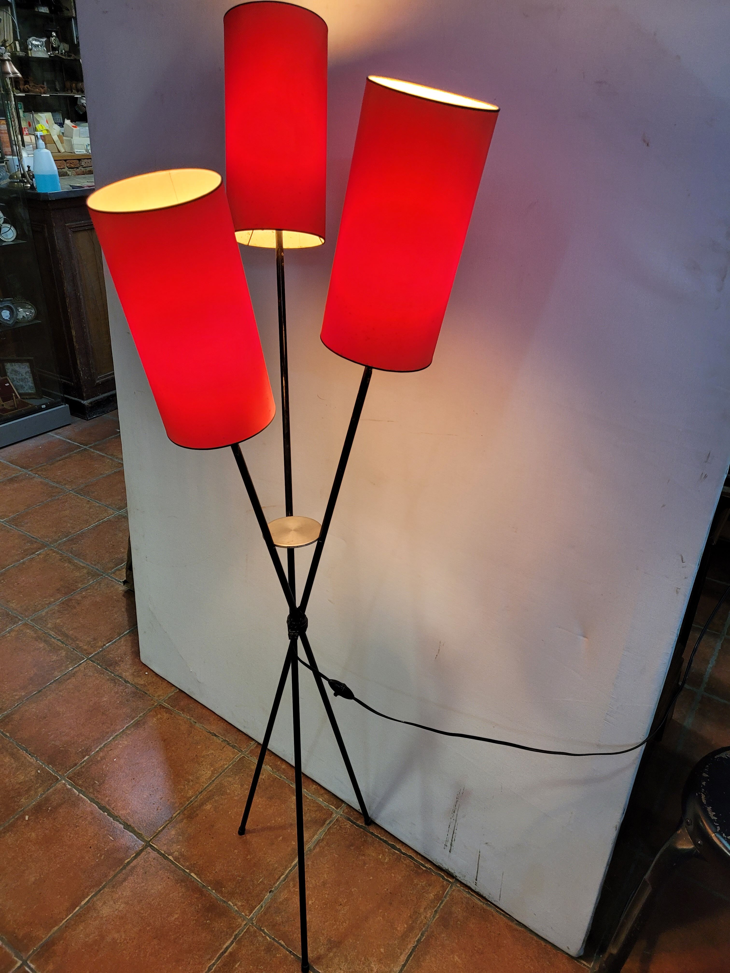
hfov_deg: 53.1
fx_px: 731
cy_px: 486
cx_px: 365
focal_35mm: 26
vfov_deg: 67.3
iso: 200
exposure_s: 1/100
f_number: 1.8
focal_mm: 5.4
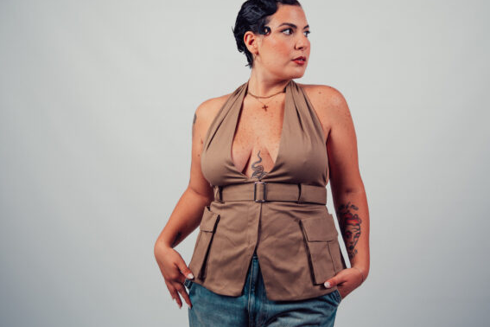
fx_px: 585
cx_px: 265
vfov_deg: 31.1
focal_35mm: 43
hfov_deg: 45.4
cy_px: 137
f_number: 4.5
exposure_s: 1/60
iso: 50
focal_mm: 35
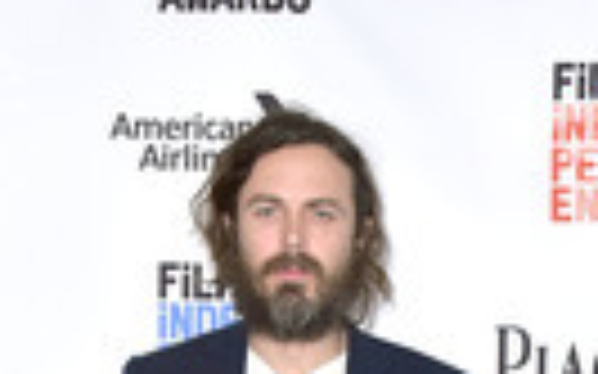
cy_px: 838
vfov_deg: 12.3
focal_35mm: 89
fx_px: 1450
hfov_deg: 23.3
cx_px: 303
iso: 500
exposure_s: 1/320
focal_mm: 29
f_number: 6.3
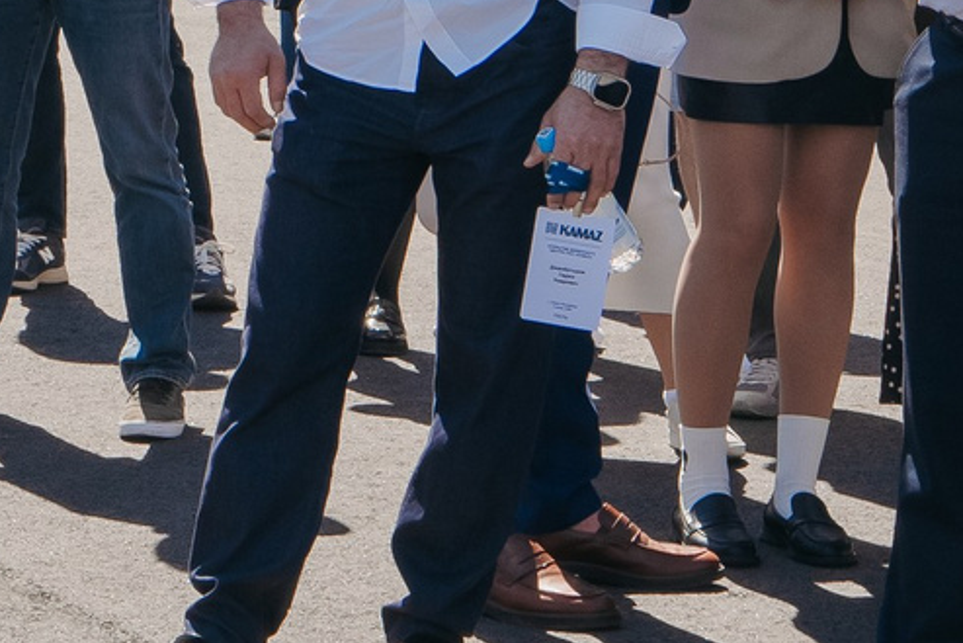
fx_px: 5137
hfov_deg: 10.5
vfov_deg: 7.1
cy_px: -284
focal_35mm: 192
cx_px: -326
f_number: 14
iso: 160
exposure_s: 1/125
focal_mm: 37
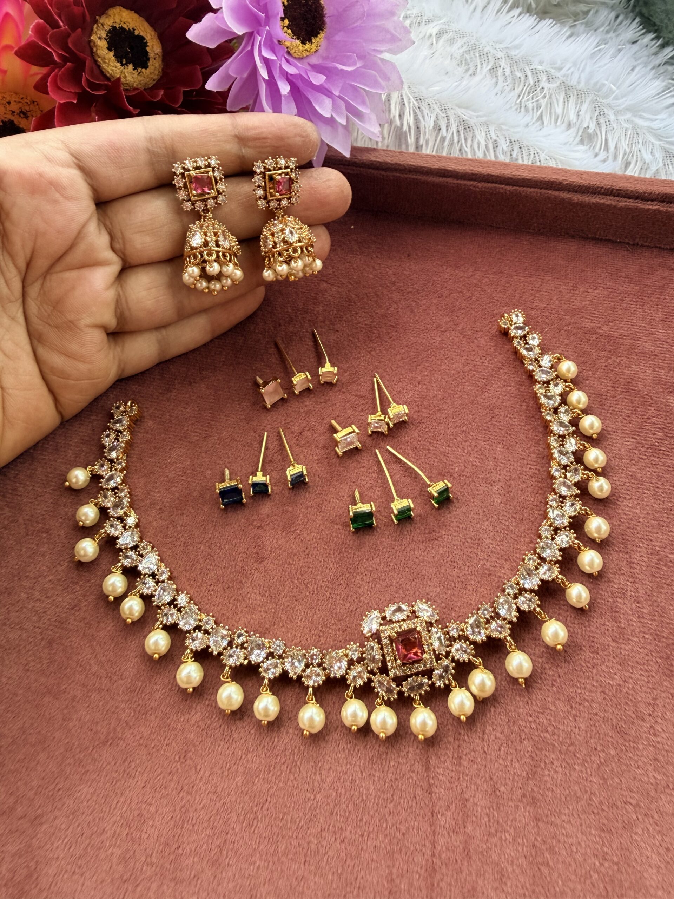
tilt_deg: -47.8
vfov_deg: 71.6
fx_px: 623
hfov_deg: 56.8
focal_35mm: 24
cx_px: 337
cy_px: 450
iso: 125
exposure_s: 1/121
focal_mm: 2.22
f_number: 2.2
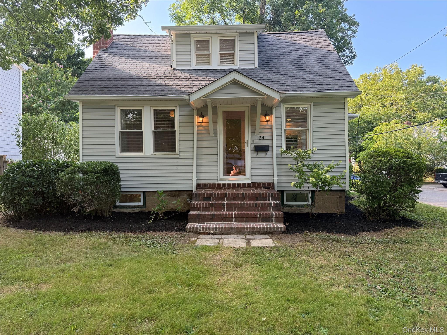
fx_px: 310
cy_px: 168
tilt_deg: -0.9
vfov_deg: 56.8
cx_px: 224
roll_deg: +1.3
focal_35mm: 24
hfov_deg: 71.6
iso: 80
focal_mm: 6.76
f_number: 1.78
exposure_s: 1/185
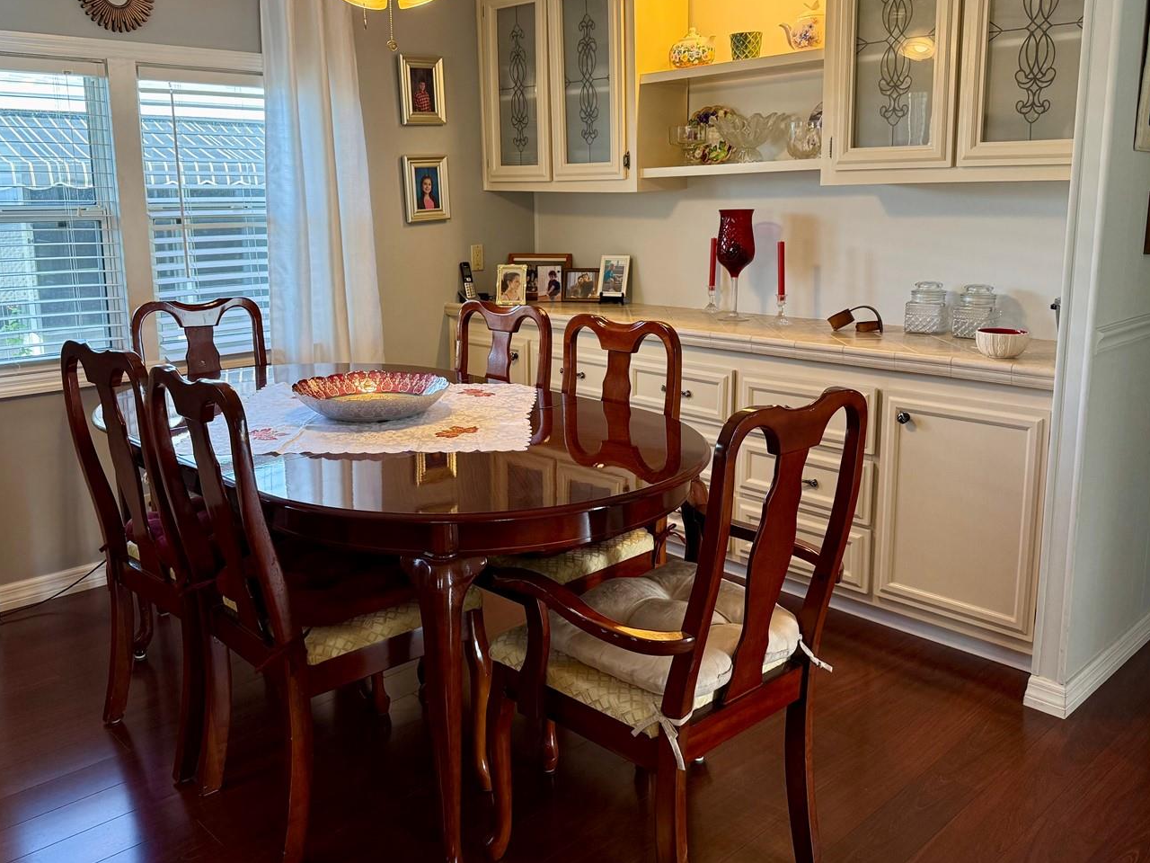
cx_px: 558
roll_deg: +0.2
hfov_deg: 60.0
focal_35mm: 30
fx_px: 997
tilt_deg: -10.5
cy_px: 375
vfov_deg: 46.7
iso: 160
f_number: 1.78
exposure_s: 1/158
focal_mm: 6.76
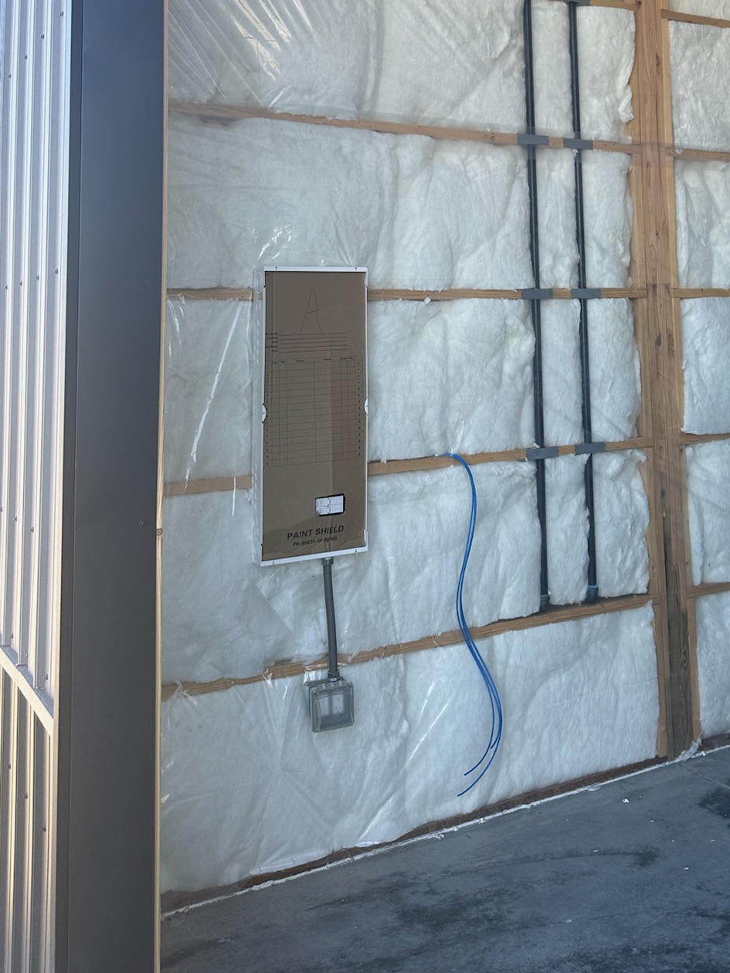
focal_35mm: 39
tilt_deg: +6.8
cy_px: 231
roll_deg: +1.3
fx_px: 1097
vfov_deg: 46.0
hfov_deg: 36.1
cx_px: 539
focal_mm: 6.86
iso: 80
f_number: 1.78
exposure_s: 1/306
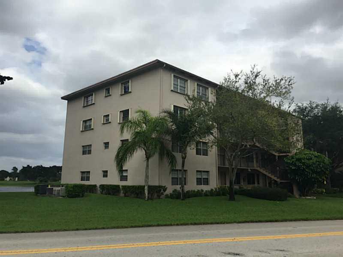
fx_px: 287
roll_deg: -2.3
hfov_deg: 61.7
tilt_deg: +11.8
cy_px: 128
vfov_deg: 48.2
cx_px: 172
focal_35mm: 29
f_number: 2.2
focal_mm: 4.15
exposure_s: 1/1721
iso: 32
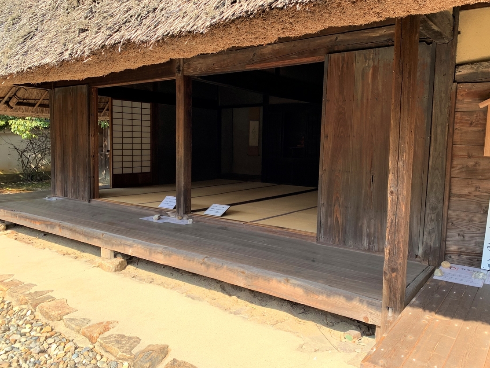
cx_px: 261
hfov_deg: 63.4
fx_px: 396
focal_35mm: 28
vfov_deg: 49.7
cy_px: 174
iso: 25
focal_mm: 4.25
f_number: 1.8
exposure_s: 1/282
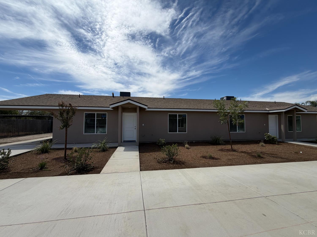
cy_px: 118
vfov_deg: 85.7
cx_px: 158
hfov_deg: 102.1
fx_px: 128
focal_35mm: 14
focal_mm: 2.22
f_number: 2.2
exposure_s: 1/1399
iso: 20
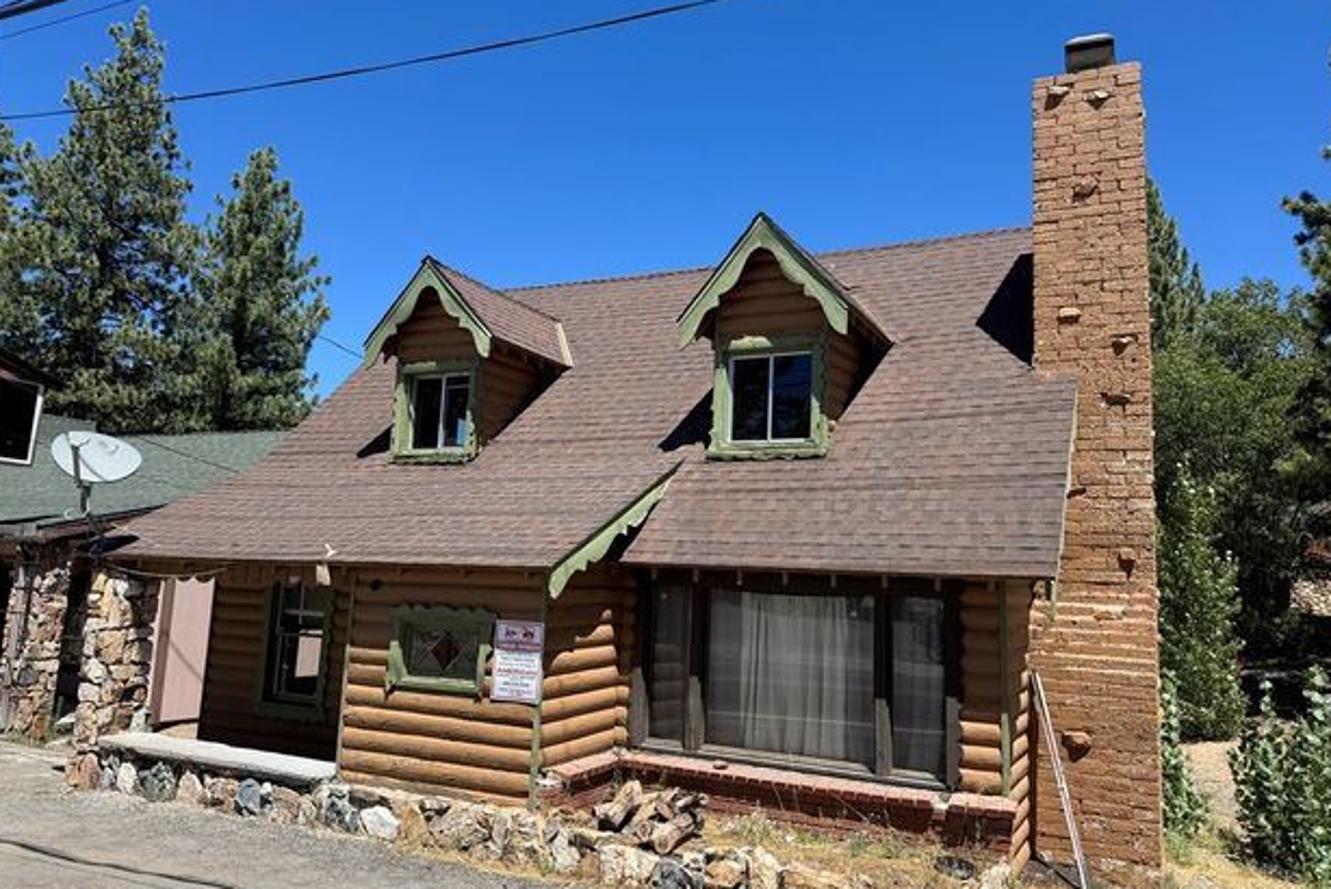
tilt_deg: +8.1
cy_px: 436
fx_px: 962
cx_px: 681
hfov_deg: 69.4
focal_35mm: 26
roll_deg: -2.1
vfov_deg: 49.6
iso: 80
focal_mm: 6.76
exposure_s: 1/3247
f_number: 1.78
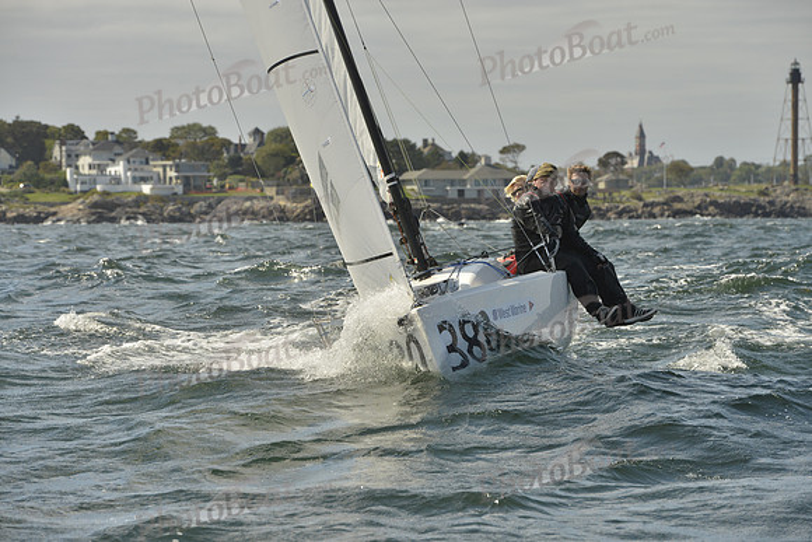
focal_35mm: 175
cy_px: 271
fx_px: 3948
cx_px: 406
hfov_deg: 11.7
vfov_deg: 7.9
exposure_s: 1/1600
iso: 400
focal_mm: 175
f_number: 10
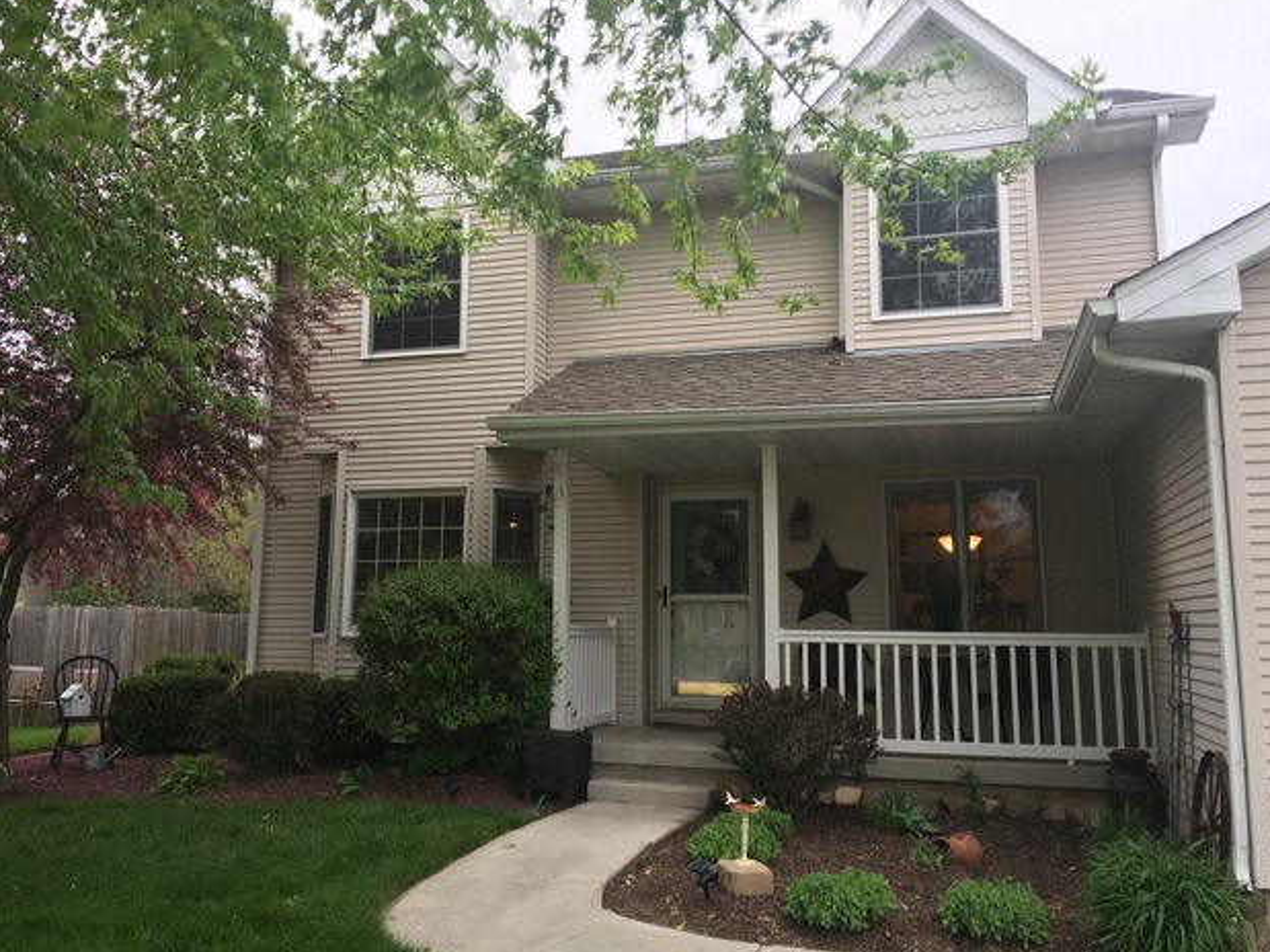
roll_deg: -0.3
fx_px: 1100
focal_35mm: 30
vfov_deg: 46.8
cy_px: 464
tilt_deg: +9.0
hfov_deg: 60.0
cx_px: 622
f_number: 2.2
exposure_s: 1/40
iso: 25
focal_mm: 4.15
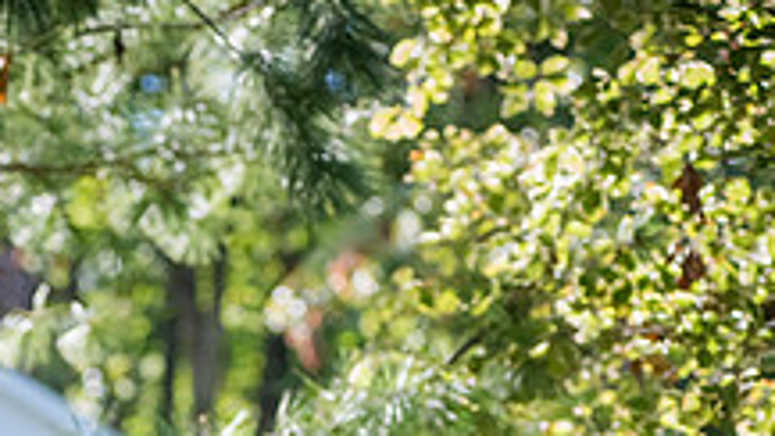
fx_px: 4459
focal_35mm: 217
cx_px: 286
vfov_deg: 5.5
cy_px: 801
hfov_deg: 9.9
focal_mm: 100
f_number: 4.5
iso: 800
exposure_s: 1/800
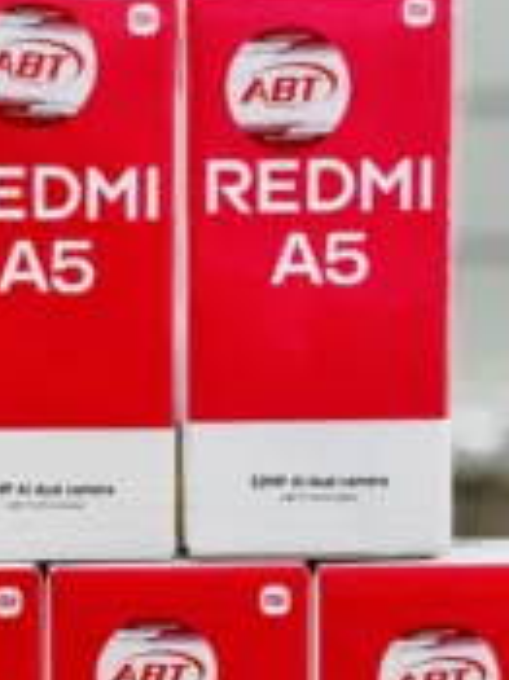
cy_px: 474
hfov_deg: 13.3
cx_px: 39
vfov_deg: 17.8
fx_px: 2159
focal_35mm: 110
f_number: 1.78
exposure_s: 1/100
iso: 80
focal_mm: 6.76
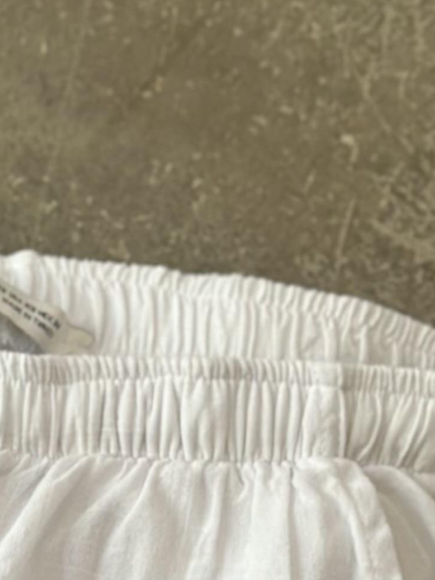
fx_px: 3317
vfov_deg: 9.8
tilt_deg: -75.4
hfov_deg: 7.3
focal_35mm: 198
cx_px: -296
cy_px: 811
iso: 125
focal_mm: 6.86
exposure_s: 1/121
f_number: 1.78
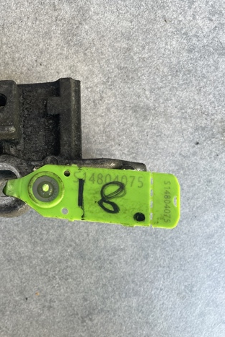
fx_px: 346
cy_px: 168
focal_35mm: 37
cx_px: -1
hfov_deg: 33.0
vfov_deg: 51.9
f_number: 1.6
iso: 80
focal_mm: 4.2
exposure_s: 1/121
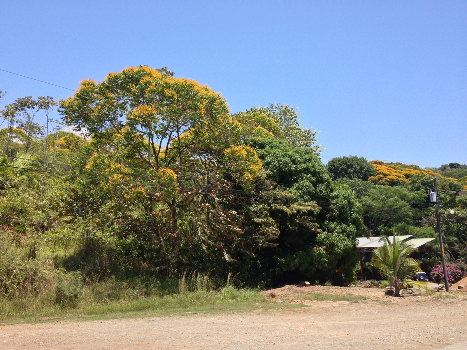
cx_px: 234
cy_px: 175
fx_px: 472
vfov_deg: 40.7
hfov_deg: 52.6
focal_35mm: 35
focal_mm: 4.28
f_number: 2.4
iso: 50
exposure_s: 1/920
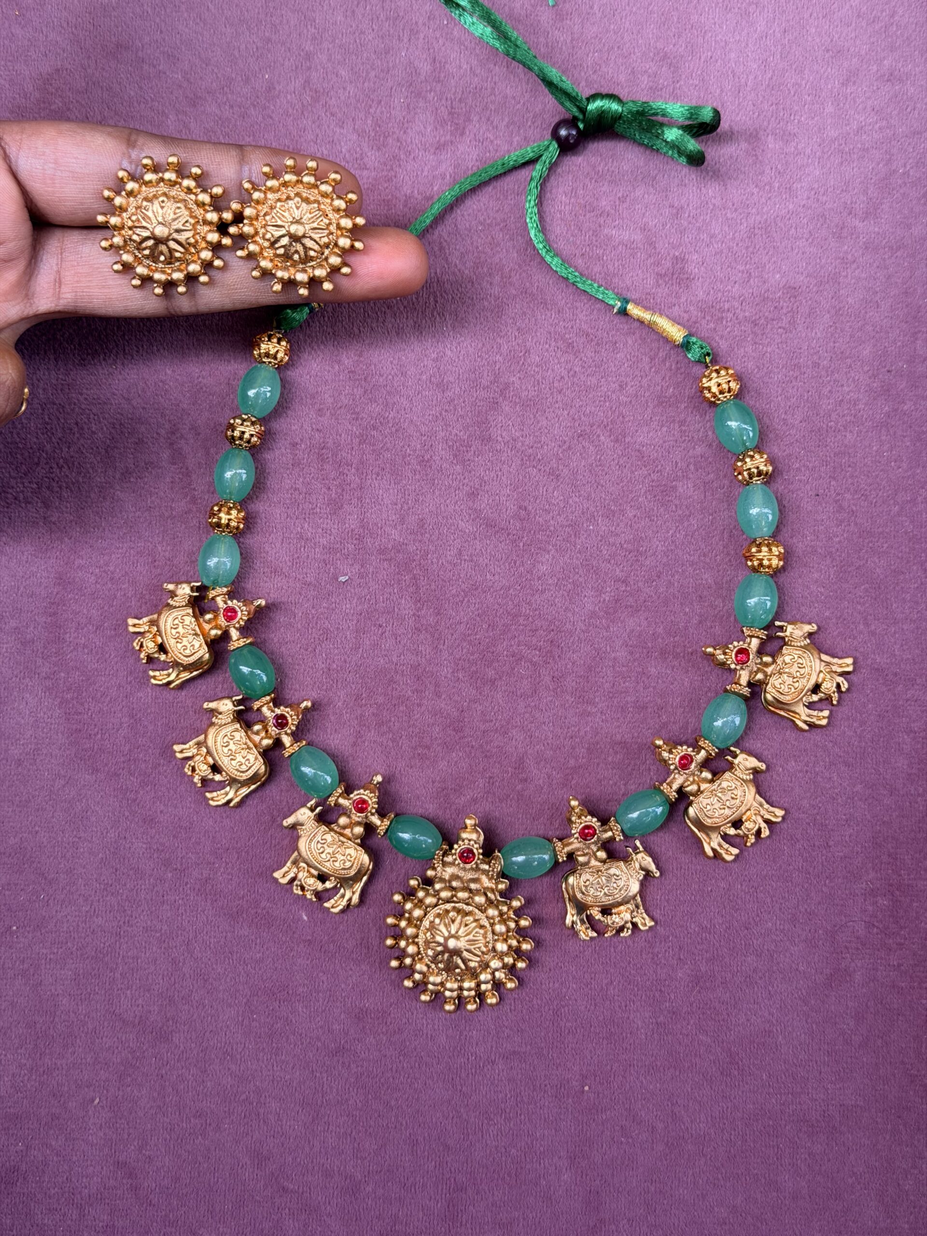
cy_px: 618
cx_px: 464
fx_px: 1714
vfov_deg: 39.7
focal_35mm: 48
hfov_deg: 30.3
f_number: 1.78
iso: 50
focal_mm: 6.76
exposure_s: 1/131
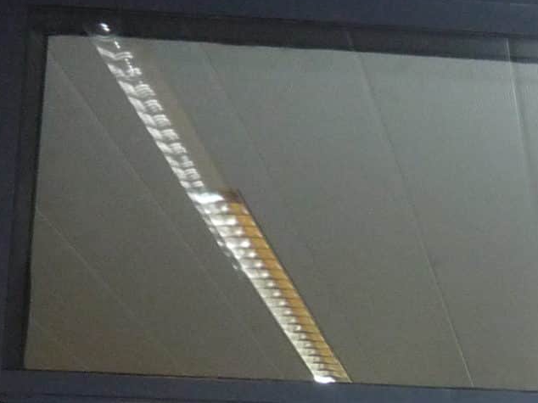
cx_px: 863
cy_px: 751
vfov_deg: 13.1
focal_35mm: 101
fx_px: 1569
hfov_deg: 17.1
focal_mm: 4.4
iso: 250
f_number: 2.8
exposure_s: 1/250
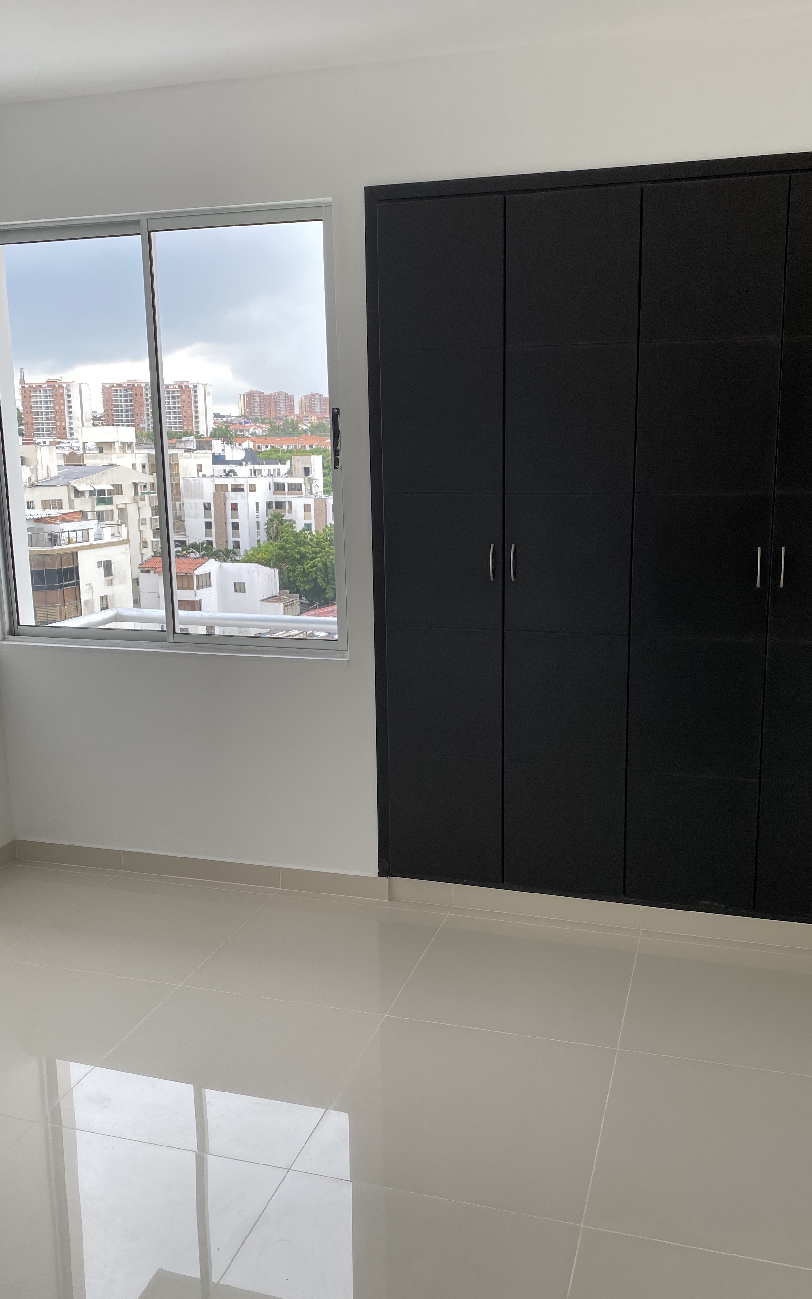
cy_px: 646
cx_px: 449
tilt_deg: -11.1
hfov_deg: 44.5
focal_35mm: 28
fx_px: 992
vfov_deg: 66.5
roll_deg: +0.7
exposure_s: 1/122
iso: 64
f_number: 1.8
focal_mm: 4.25
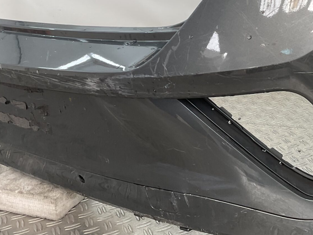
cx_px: 225
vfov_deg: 22.1
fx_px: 597
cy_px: 66
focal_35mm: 66
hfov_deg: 29.0
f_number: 1.8
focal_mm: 3
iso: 20
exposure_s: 1/120
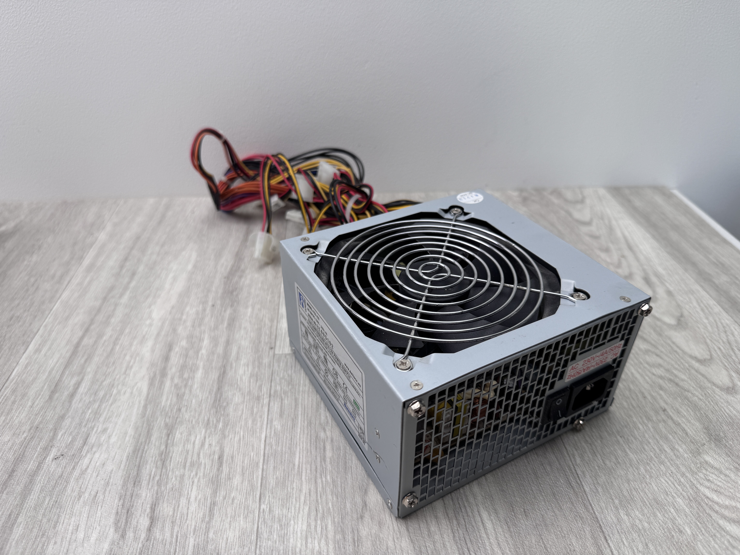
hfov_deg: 71.6
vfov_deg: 56.8
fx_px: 513
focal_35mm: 24
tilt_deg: -35.2
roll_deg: -0.1
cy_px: 278
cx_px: 370
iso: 80
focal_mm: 6.76
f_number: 1.78
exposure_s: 1/470
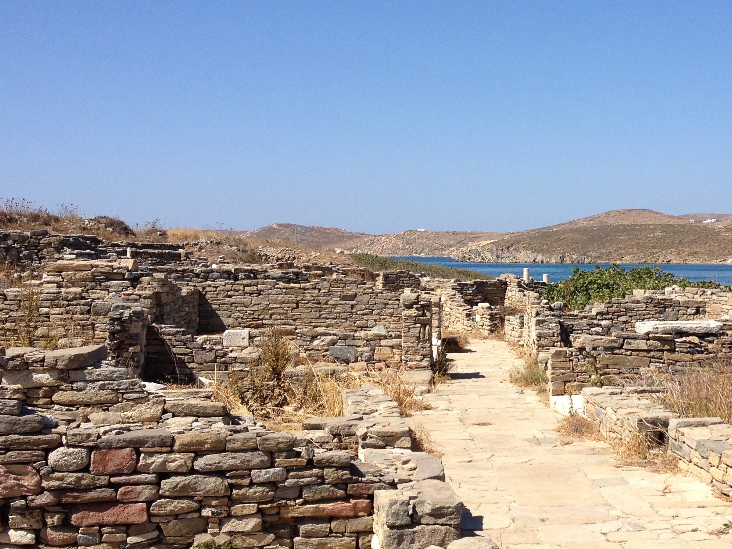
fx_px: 1290
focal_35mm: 61
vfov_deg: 24.0
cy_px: 265
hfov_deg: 31.1
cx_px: 555
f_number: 2.4
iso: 50
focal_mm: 4.28
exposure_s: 1/2045
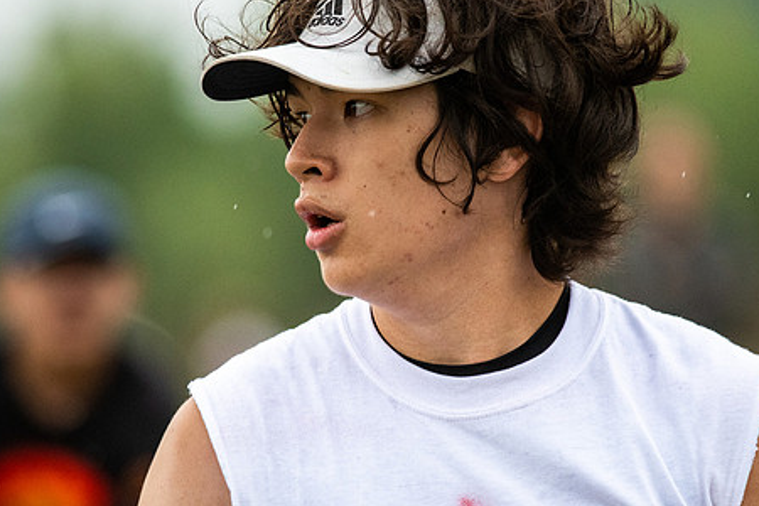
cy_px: 319
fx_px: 14251
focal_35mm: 676
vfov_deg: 2.0
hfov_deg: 3.1
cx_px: 374
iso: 1600
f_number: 4
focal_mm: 300
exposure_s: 1/2000
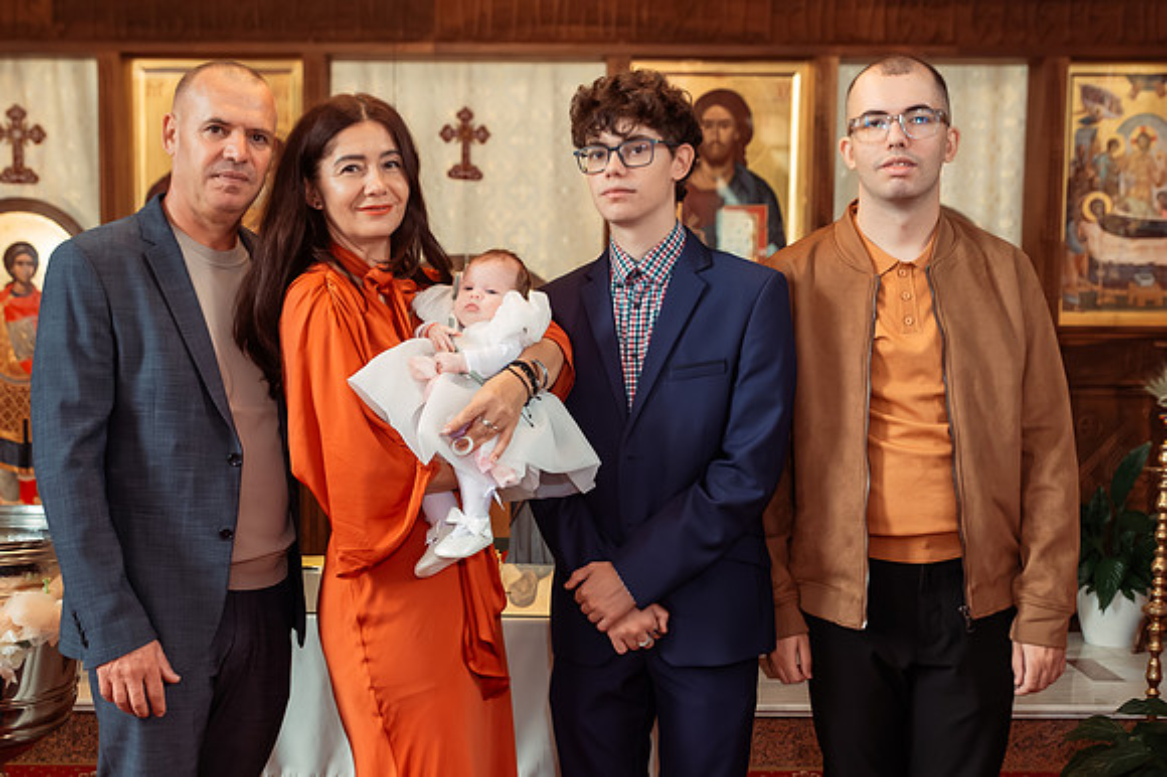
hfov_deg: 39.7
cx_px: 482
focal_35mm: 50
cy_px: 404
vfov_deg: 27.1
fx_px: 1609
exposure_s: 1/250
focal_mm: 40
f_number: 3.5
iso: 4000
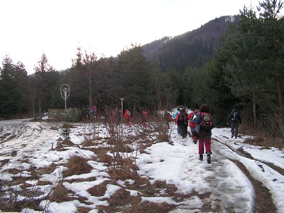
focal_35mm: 36
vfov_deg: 39.6
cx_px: 142
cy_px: 106
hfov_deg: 51.4
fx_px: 295
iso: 50
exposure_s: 1/80
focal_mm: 6
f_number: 3.2
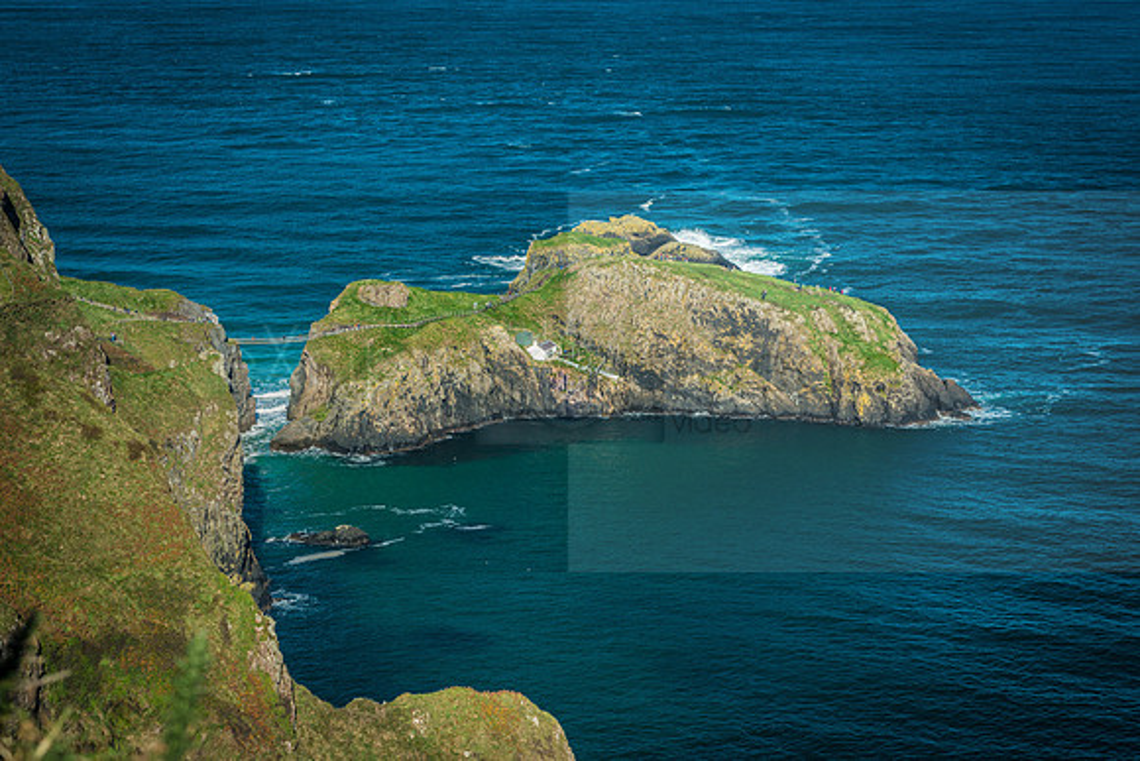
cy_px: 380
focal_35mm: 88
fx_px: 2787
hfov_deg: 23.1
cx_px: 570
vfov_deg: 15.5
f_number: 9
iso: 100
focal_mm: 88
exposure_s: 1/50
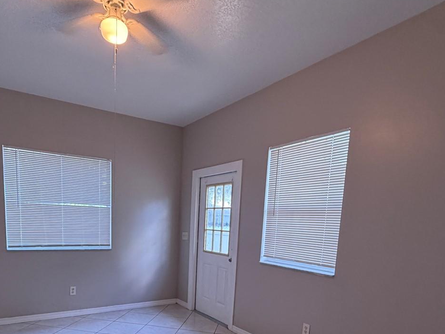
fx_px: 309
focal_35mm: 24
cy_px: 265
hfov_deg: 71.1
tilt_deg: -14.2
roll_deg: -2.4
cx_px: 186
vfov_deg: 53.3
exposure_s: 1/60
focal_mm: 2.22
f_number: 2.2
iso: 200
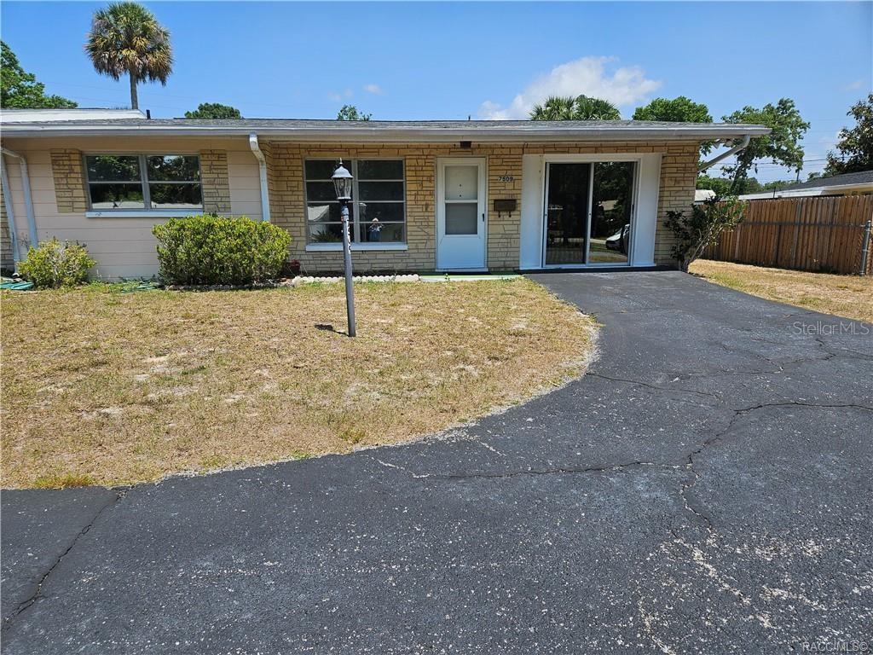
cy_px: 328
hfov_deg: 73.9
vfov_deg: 58.9
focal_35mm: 23
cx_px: 436
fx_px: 580
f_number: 1.8
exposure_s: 1/1619
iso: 25
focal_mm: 5.4
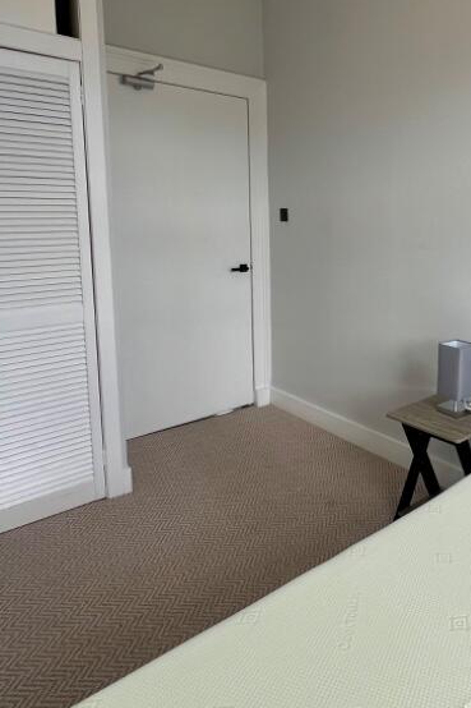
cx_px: 408
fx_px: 491
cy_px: 279
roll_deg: -1.3
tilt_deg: -8.3
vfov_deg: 70.7
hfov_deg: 47.0
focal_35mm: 25
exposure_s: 1/99
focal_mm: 1.57
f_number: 1.8
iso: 40
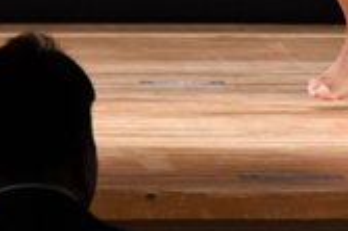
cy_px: -281
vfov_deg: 1.3
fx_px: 10111
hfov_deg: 2.0
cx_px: 455
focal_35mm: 1047
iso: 2800
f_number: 5.6
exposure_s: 1/400
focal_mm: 150
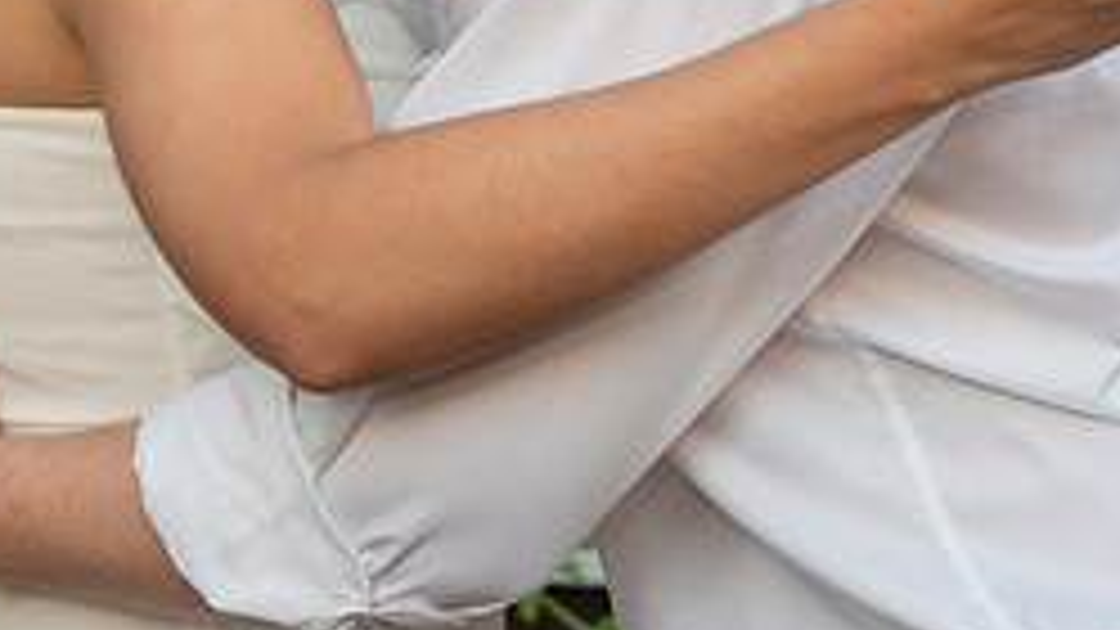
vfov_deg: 6.0
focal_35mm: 199
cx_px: 493
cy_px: -274
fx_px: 5909
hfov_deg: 10.8
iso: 100
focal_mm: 70
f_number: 4
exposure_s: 1/200
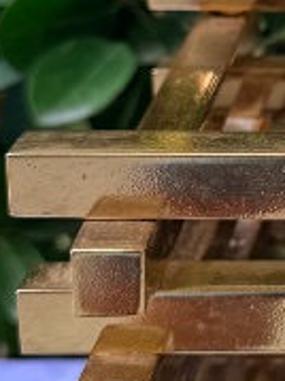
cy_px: -2
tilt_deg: -13.1
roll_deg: +1.5
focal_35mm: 161
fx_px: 1770
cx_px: 519
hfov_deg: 8.8
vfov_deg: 12.1
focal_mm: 6.76
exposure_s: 1/575
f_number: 1.78
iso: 80
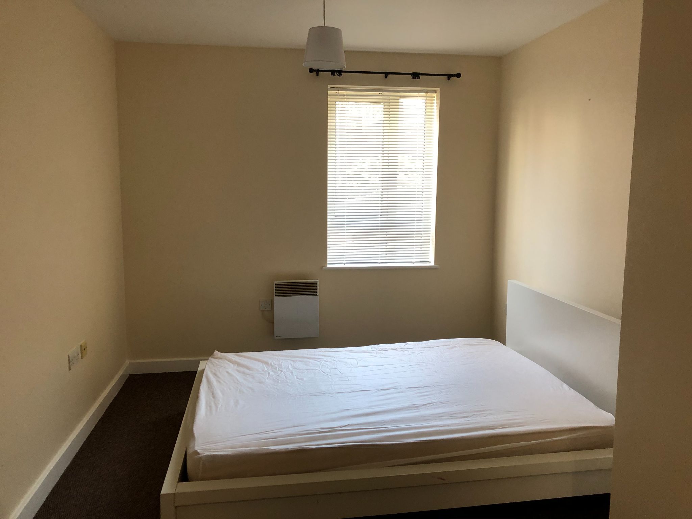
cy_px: 260
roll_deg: +0.3
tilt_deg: -7.5
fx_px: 560
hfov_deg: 63.4
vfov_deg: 49.7
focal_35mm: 28
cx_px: 346
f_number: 1.8
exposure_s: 1/33
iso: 40
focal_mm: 4
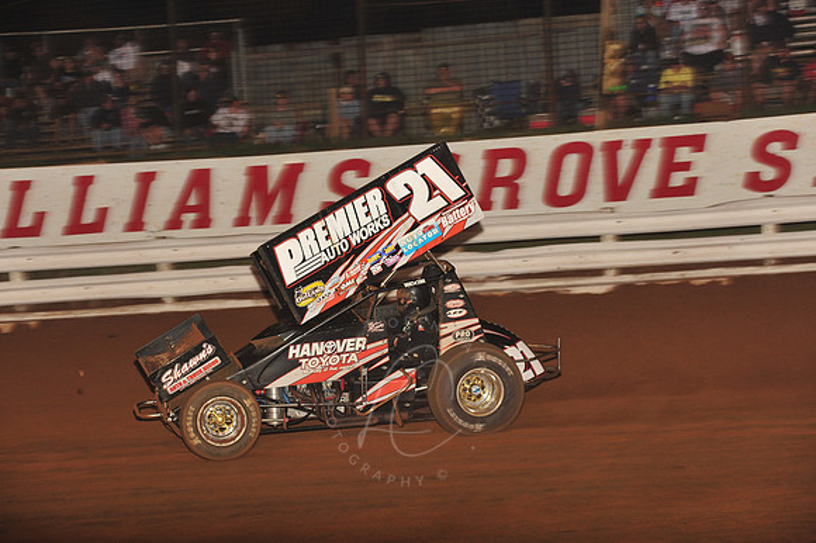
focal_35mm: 112
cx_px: 408
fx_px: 2537
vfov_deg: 12.2
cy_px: 272
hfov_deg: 18.3
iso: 1000
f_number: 6.3
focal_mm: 112
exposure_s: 1/320
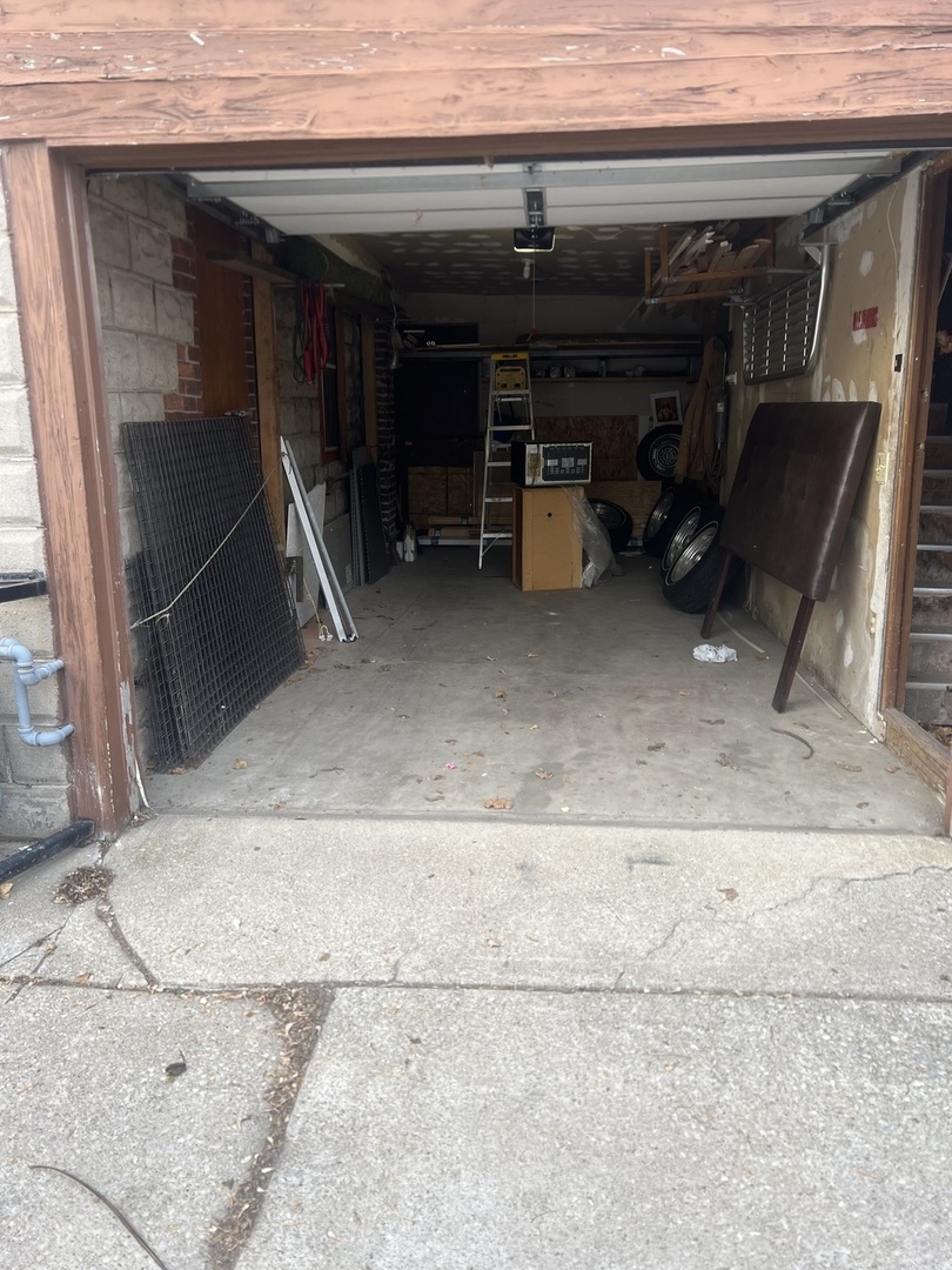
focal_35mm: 26
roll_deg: +1.9
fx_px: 953
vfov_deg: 67.3
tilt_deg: -9.5
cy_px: 635
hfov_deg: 53.1
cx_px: 476
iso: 40
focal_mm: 5.7
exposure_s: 1/192
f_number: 1.5
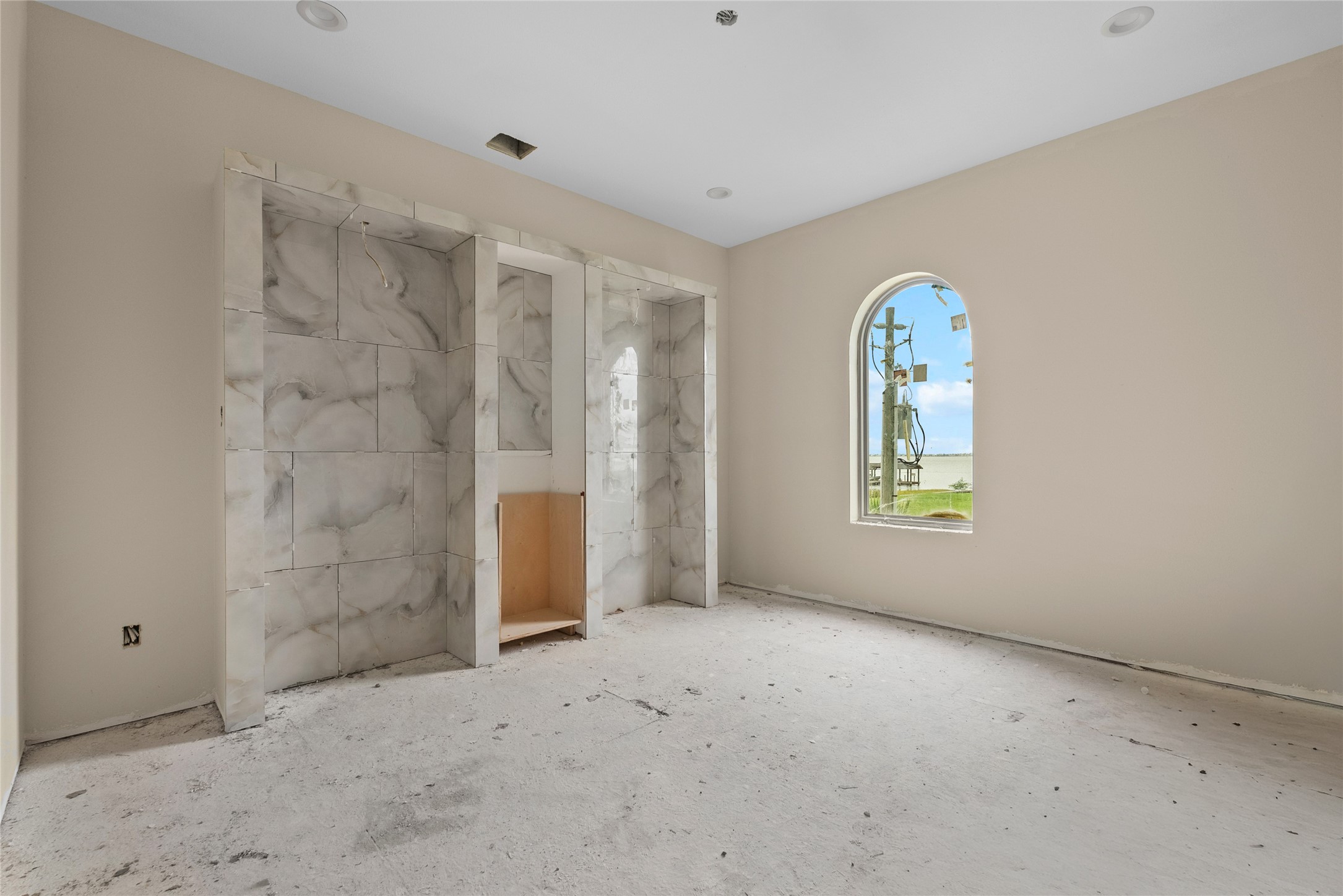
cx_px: 672
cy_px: 448
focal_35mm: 16
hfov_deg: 96.7
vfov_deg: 73.8
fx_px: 597
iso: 1000
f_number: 8
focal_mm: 16
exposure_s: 1/10
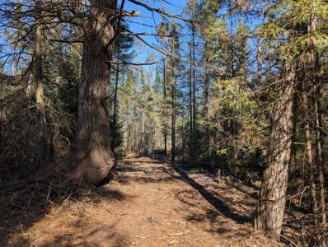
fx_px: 228
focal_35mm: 24
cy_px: 124
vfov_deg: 57.0
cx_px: 164
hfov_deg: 71.5
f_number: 1.68
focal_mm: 6.9
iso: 20
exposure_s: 1/442
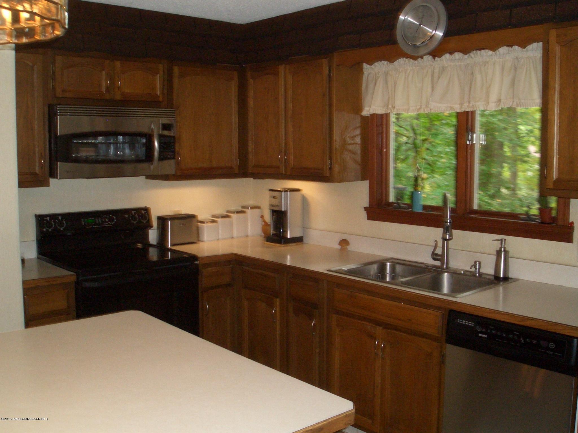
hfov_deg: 51.4
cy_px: 216
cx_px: 289
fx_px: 601
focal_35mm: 36
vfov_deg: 39.7
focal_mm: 4.8
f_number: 4
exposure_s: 1/40
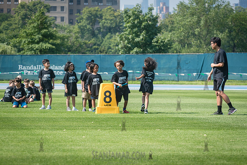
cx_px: 128
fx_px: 1181
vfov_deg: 8.0
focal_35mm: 172
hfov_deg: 11.9
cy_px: 94
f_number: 5
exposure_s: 1/1600
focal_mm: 145
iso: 400
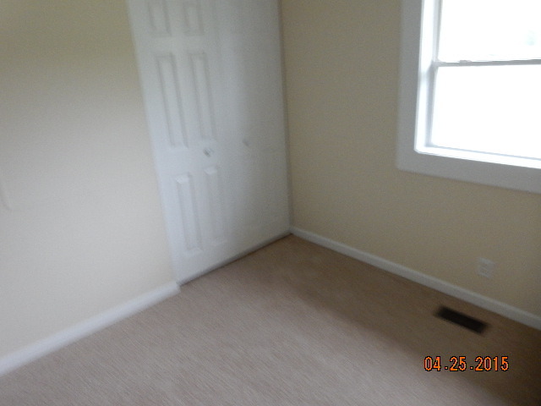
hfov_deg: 69.4
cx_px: 270
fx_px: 391
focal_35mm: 25
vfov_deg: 54.9
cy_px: 203
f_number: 3.7
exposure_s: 1/30
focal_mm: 4.5
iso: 400
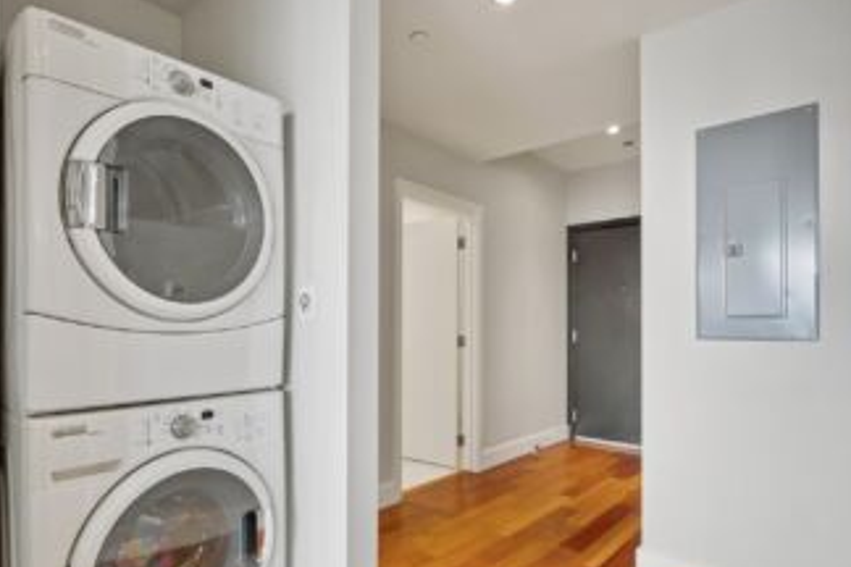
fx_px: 496
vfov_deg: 59.3
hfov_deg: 80.8
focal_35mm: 21
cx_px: 370
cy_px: 322
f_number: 9
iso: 400
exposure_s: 1
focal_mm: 17
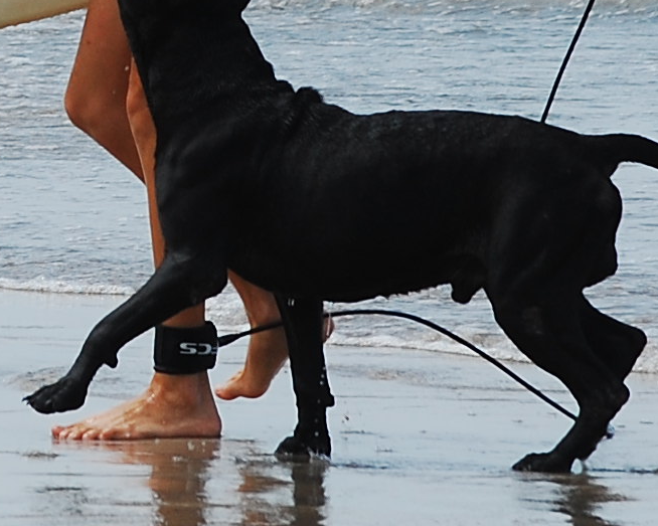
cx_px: -174
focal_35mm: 550
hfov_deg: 3.5
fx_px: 10712
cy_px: -166
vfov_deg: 2.8
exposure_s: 1/800
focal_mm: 85
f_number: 6.3
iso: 200
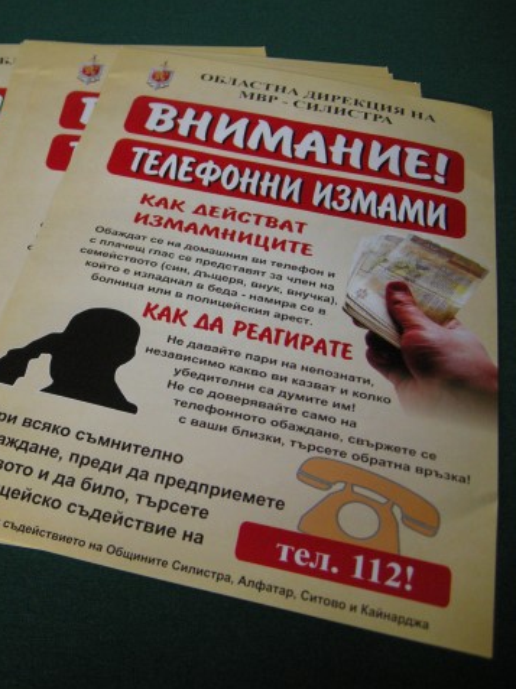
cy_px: 345
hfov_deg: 30.1
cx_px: 100
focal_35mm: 47
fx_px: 935
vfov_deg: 40.5
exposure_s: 1/59.6
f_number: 2.7
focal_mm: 7.5
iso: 327
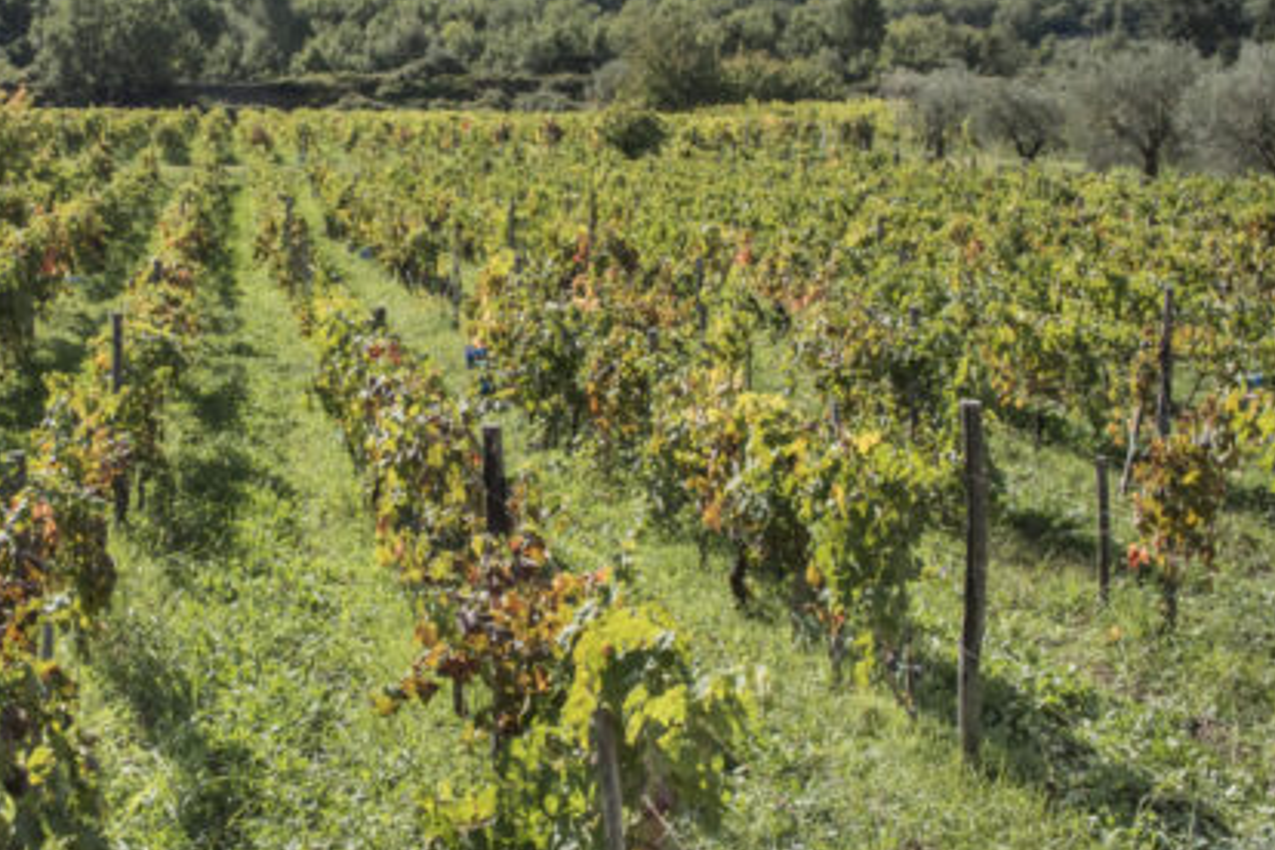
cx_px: 425
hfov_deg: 37.8
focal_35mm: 52
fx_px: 1842
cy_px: 273
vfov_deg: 25.8
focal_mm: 28
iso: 1250
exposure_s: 1/1000
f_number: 16
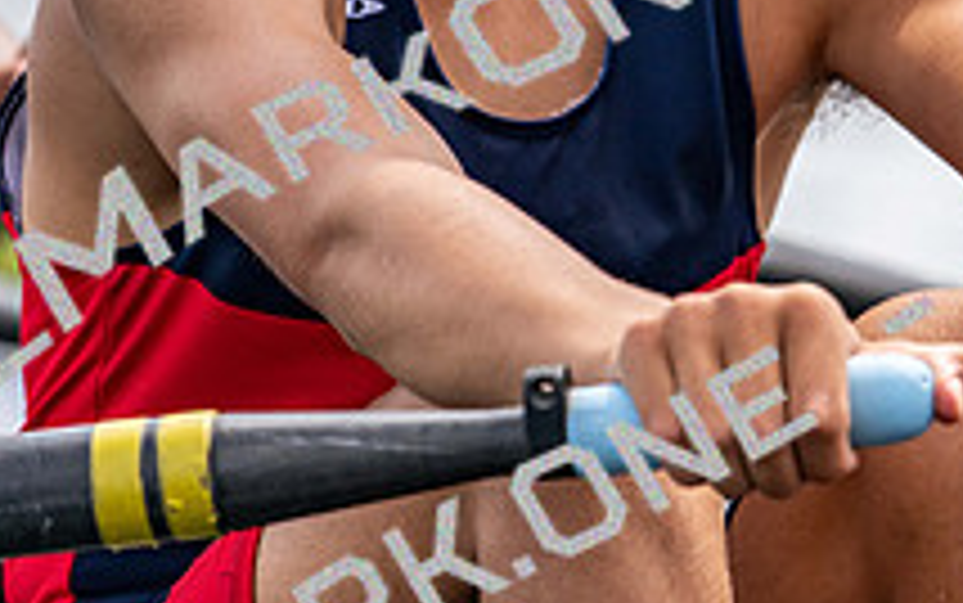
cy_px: -137
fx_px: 28990
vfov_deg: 1.2
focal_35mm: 1104
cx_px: 644
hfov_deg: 1.9
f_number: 4.5
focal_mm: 400
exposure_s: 1/2500
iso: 360
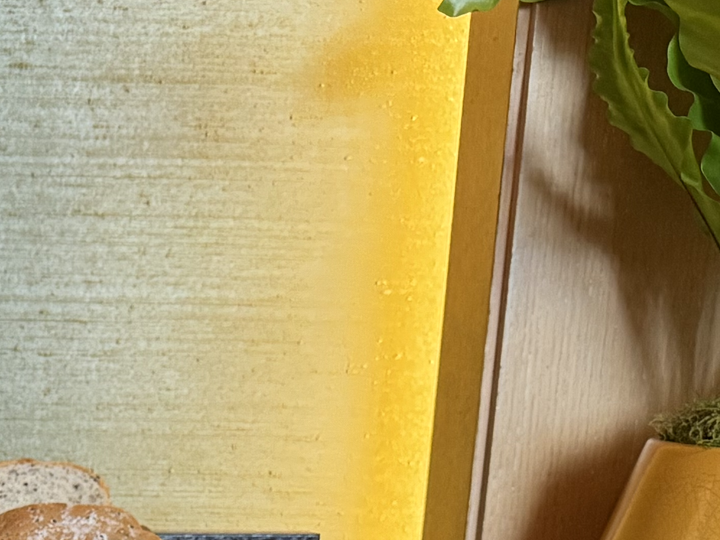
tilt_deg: -16.6
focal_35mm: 97
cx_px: -220
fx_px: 2018
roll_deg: -1.0
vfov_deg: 13.6
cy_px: 970
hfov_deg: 18.8
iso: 320
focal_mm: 6.76
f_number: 1.78
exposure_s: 1/50
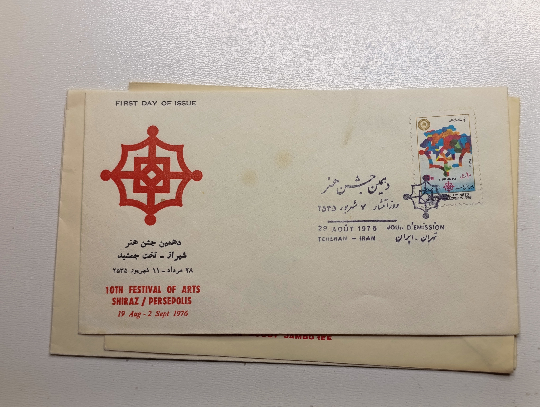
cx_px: 270
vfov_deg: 31.6
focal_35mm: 46
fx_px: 719
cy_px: 204
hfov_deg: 41.2
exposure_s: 1/100
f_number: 1.65
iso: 133
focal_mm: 6.11
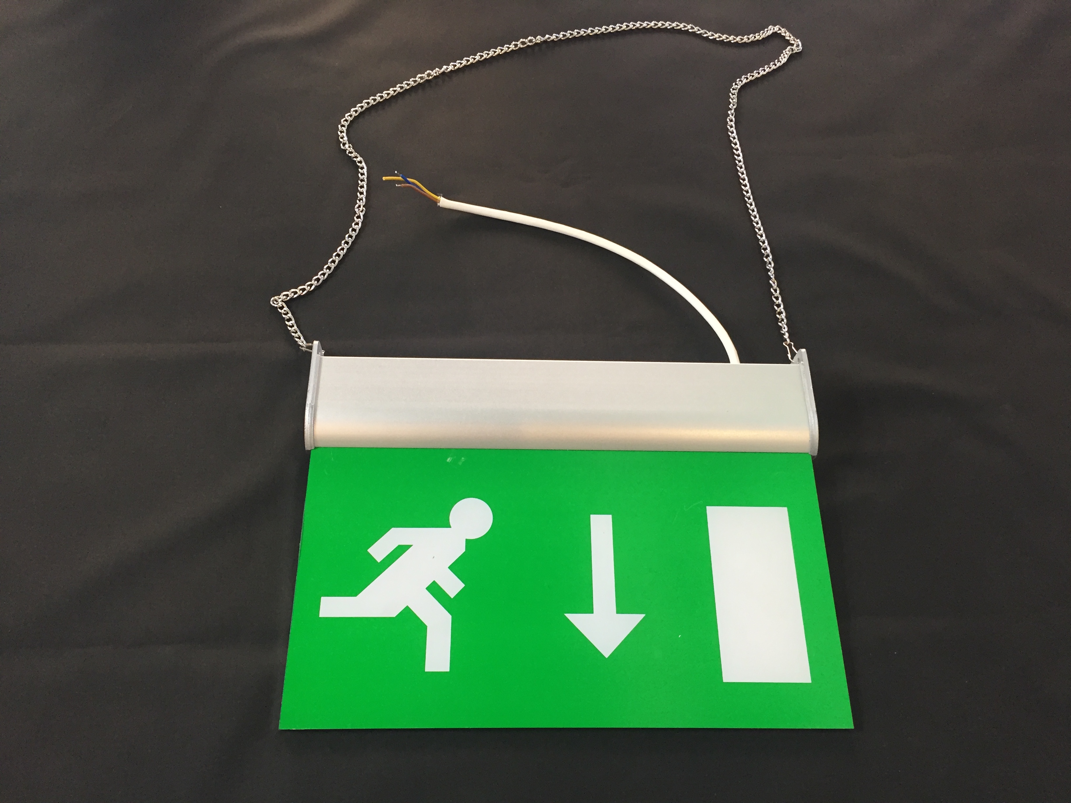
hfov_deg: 61.7
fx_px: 897
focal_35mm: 29
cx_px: 536
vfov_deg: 48.2
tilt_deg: -59.8
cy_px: 402
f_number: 2.2
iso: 160
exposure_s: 1/33
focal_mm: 4.15
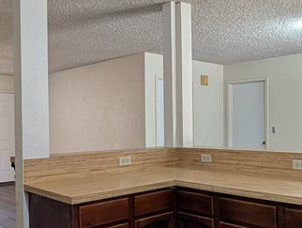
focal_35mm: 38
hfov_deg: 48.3
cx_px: 195
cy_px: 124
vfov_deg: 37.8
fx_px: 332
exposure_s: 1/60
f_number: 1.7
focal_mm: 2.02
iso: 101
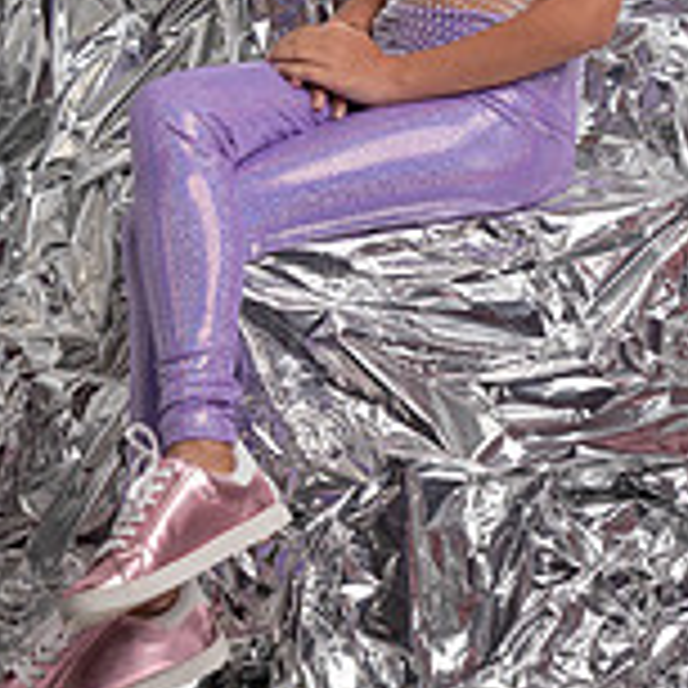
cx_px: 414
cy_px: -31
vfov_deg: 11.7
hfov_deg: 11.9
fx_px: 3305
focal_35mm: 147
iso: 160
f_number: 5.6
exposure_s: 1/160
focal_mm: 59
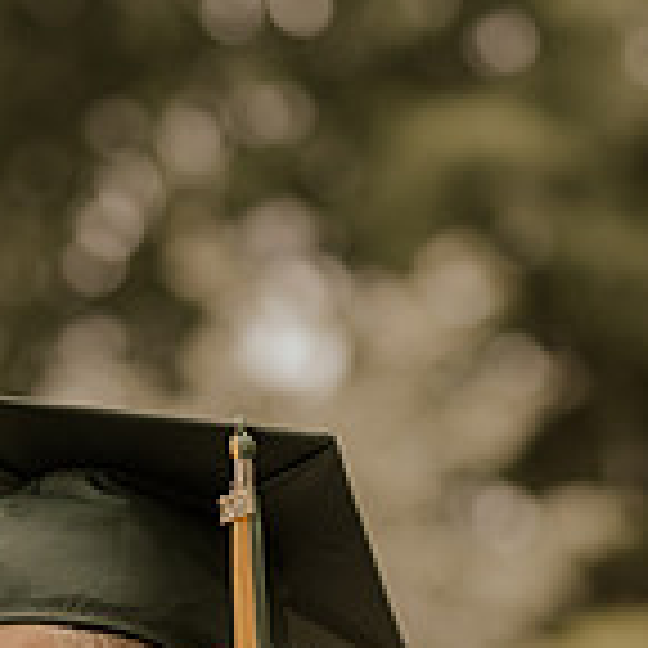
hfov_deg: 8.8
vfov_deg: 8.7
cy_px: 752
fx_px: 4215
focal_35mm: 199
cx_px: 238
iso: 64
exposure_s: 1/800
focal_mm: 50
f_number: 1.8
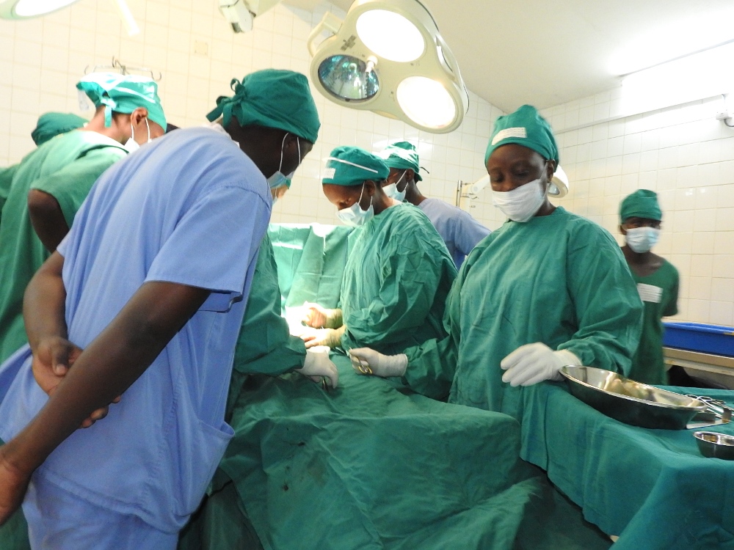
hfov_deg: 63.4
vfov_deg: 49.7
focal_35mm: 28
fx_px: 594
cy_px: 275
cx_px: 367
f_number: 3.5
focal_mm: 5
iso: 800
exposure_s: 1/30
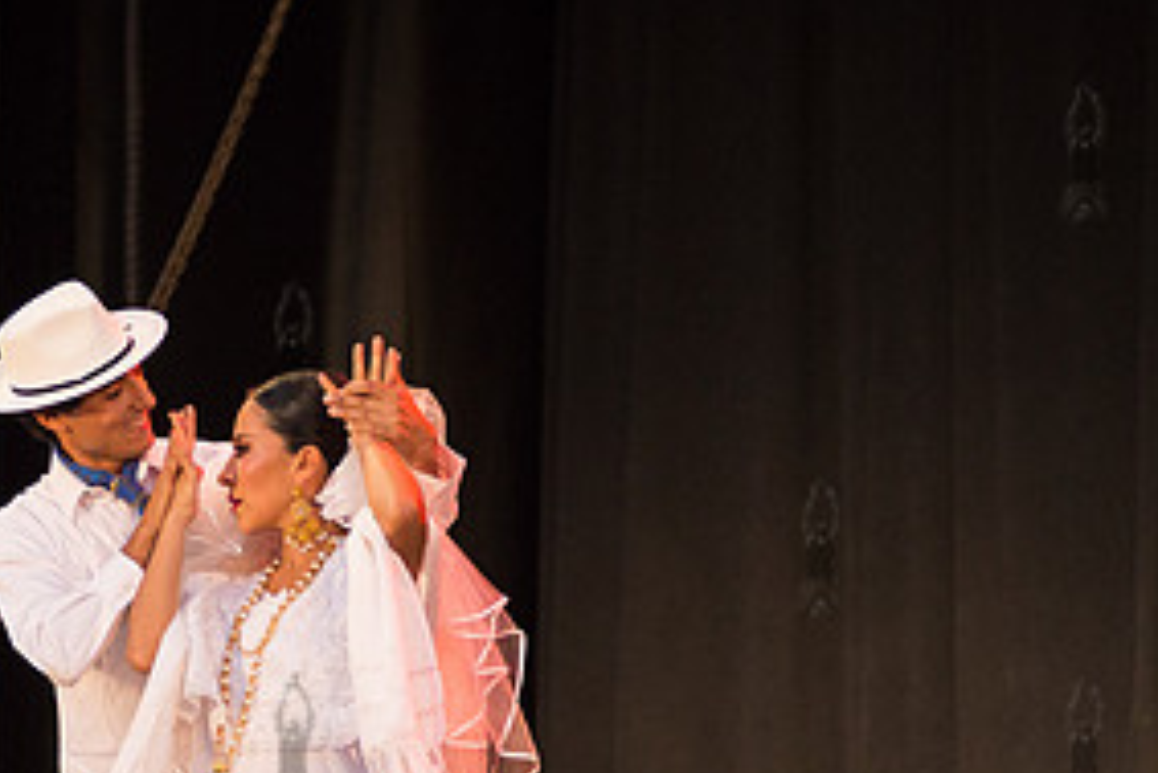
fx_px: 6919
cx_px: 291
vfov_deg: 6.4
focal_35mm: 215
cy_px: 742
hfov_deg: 9.6
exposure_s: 1/800
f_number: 2.8
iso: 4000
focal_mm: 105
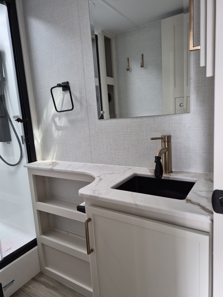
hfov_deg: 58.9
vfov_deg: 73.9
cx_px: 112
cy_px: 148
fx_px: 198
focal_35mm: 23
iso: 200
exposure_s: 1/120
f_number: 1.8
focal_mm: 5.4
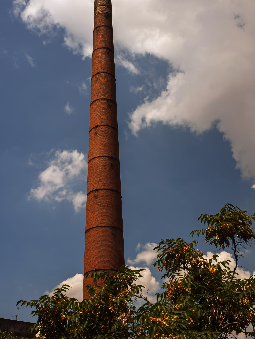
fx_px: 422
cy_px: 160
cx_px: 123
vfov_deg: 43.8
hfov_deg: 33.6
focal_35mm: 43
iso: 200
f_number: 16
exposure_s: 1/160
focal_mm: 35
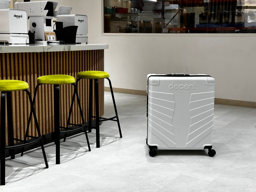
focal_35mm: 49
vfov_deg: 29.7
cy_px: 95
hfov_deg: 38.9
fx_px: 362
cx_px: 130
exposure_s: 1/160
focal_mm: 6.86
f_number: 1.78
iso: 50
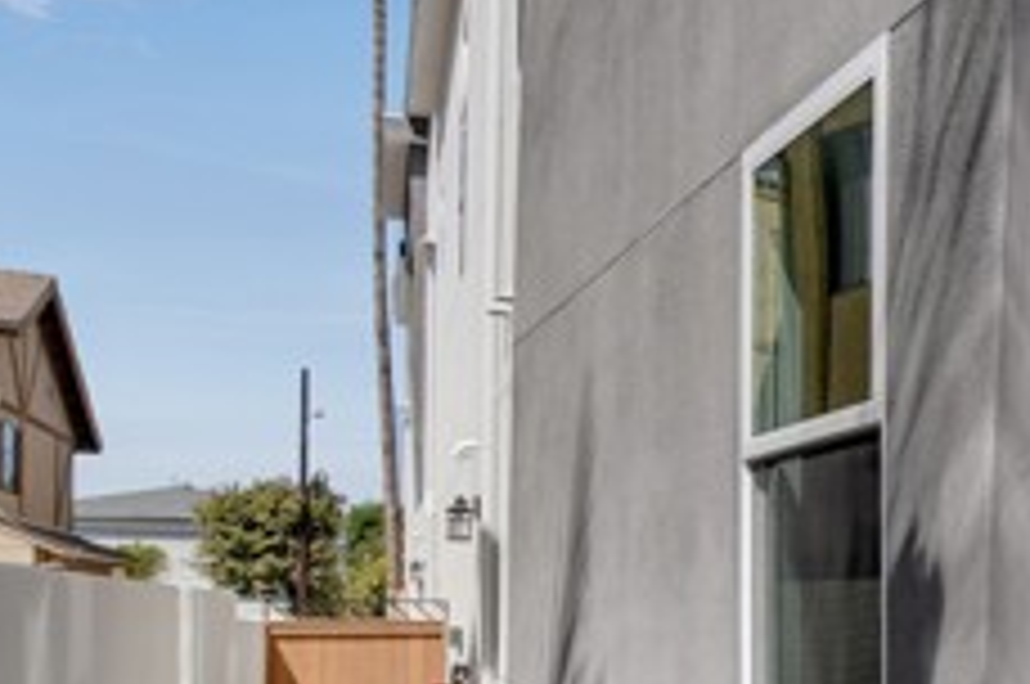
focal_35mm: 42
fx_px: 1200
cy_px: 587
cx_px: 1327
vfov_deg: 30.7
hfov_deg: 34.0
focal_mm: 10
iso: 400
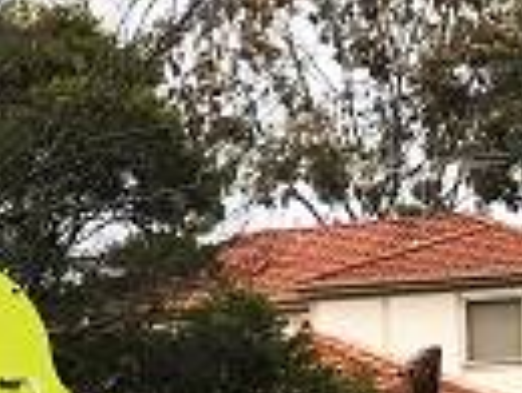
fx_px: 2599
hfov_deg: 9.2
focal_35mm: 172
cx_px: -1036
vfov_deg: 8.6
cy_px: 361
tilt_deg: +6.5
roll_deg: -1.1
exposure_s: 1/2336
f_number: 1.8
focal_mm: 3.99
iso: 20
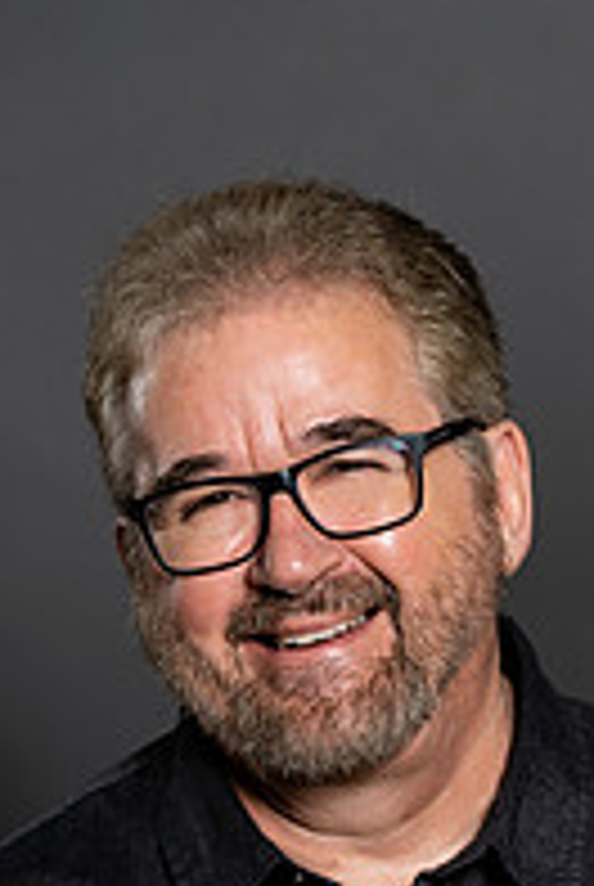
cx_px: 504
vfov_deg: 5.5
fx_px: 9273
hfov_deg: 3.7
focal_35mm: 376
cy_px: 765
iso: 100
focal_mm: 165
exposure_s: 1/250
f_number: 5
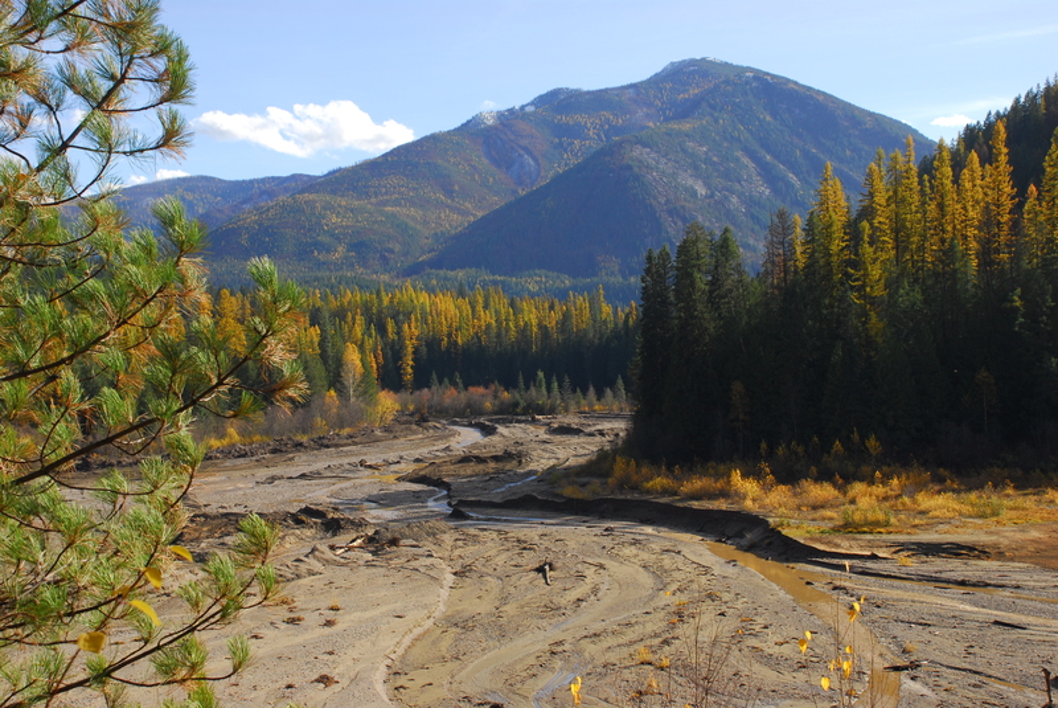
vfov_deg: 25.8
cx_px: 529
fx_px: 1544
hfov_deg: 37.8
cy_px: 354
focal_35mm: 52
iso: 160
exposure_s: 1/200
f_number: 7.1
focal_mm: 35
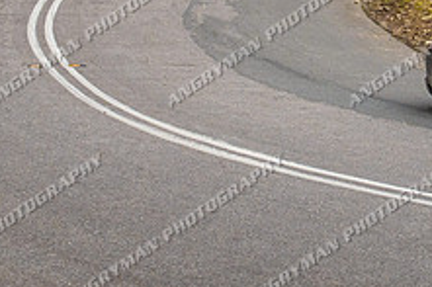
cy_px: -65
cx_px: 405
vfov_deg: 10.7
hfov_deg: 16.0
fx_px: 1511
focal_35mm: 126
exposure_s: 1/1250
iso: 640
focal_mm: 32
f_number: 3.5
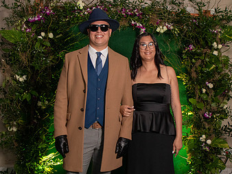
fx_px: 355
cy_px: 121
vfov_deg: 27.3
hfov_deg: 36.1
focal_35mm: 53
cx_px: 138
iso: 800
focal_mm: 24
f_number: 4.5
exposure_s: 1/80
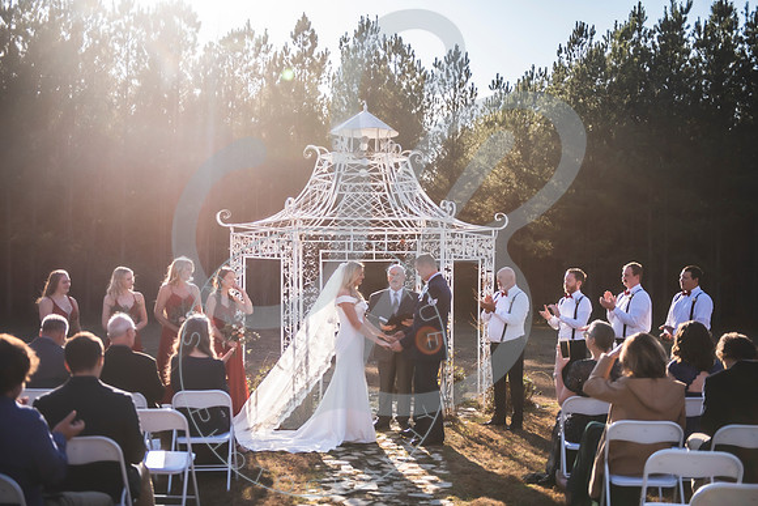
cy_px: 253
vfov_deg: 27.0
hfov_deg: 39.5
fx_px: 1054
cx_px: 379
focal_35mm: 50
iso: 100
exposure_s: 1/1250
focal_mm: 50
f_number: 2.8
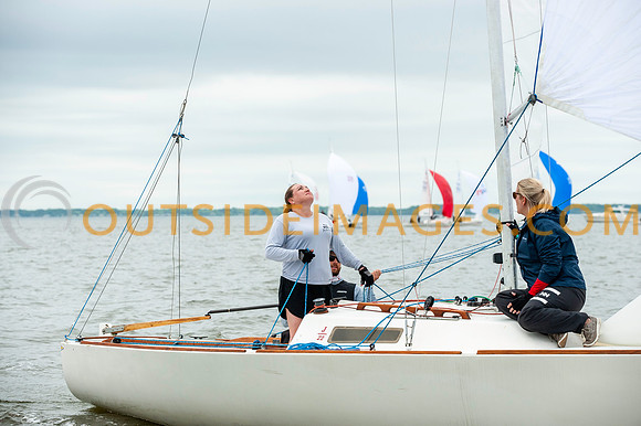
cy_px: 213
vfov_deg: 10.4
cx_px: 320
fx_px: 2339
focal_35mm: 131
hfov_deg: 15.6
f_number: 5.6
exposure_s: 1/2500
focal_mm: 130
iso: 500
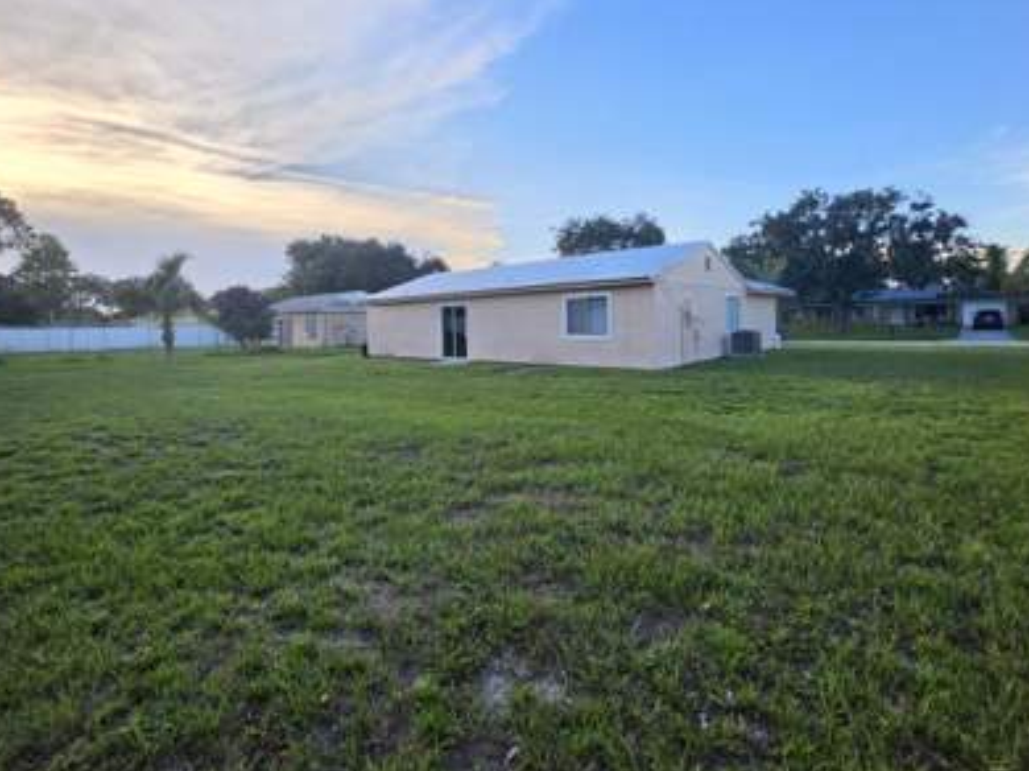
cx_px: 514
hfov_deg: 94.5
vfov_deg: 77.8
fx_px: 475
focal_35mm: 16
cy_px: 342
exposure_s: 1/120
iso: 20
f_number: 1.9
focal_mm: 2.2
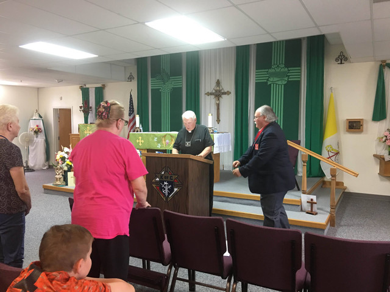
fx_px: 327
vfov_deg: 48.2
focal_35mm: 29
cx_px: 195
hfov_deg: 61.7
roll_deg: +0.3
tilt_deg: -3.8
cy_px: 146
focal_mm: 4.15
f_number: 2.2
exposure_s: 1/15
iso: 80
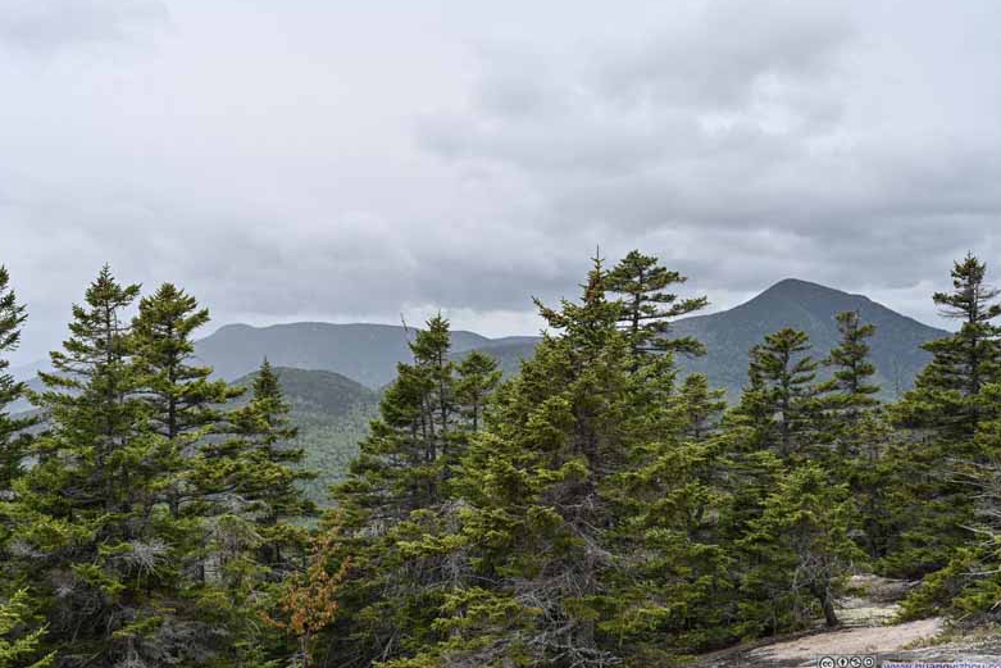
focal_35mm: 43
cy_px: 334
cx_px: 502
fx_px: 1196
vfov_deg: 31.2
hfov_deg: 45.4
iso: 64
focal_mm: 42
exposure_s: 1/500
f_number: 5
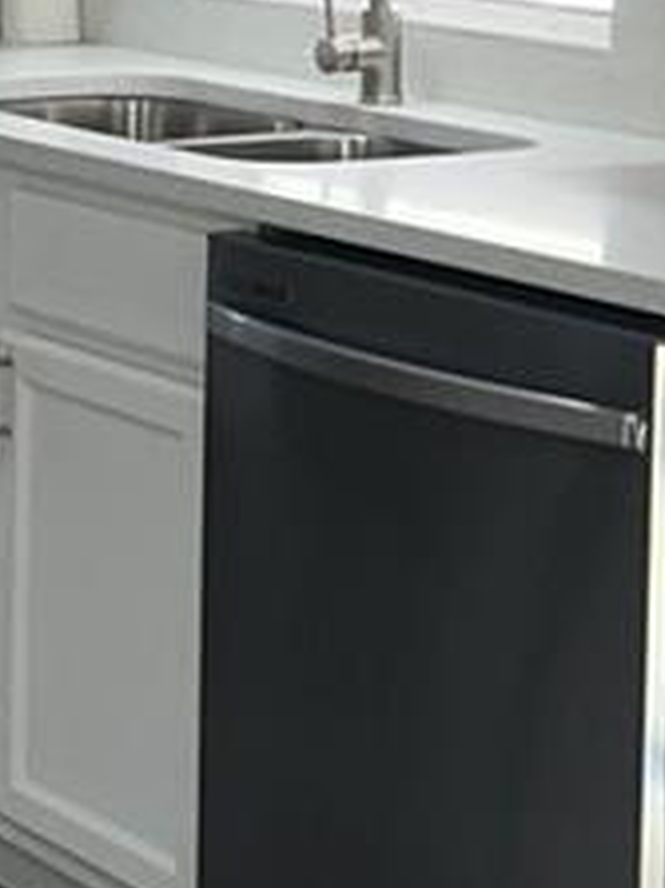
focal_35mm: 129
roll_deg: -1.8
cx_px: -390
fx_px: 3307
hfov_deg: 11.0
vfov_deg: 15.0
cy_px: -16
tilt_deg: -4.7
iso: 125
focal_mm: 6.86
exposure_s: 1/121
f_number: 1.78
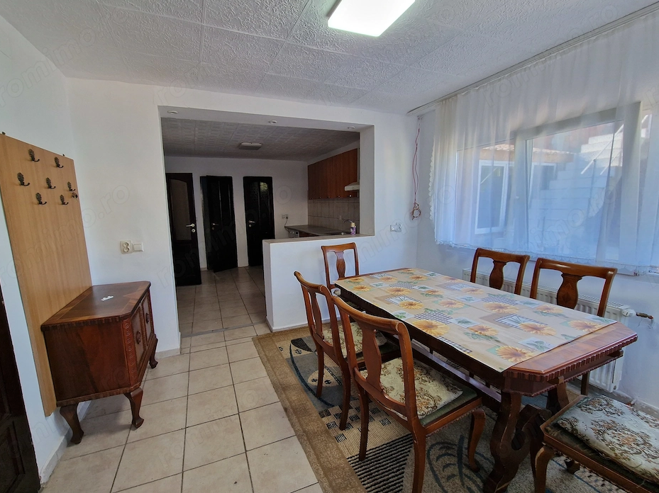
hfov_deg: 102.0
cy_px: 246
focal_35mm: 14
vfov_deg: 85.6
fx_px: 266
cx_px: 310
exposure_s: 1/50
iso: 50
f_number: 2.2
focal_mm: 2.2
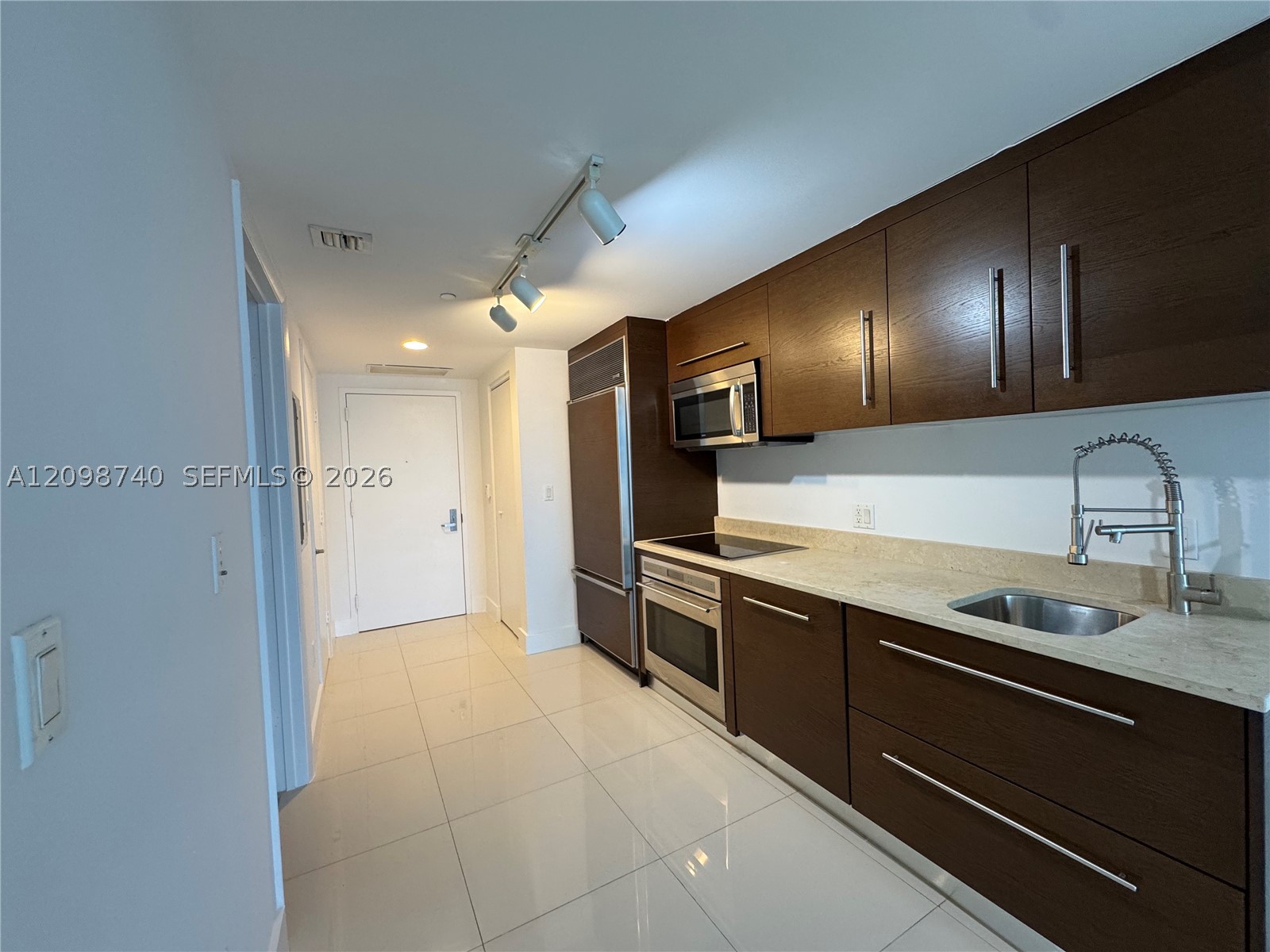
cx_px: 635
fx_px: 514
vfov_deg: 85.7
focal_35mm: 14
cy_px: 476
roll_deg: +1.7
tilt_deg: -1.7
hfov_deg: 102.1
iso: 250
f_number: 2.2
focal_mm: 2.22
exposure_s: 1/120
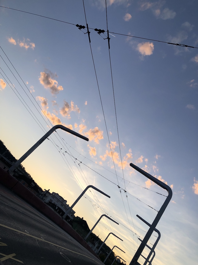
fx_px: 214
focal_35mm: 28
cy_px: 132
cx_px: 99
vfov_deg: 63.4
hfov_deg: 49.7
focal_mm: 3.99
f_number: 1.8
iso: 20
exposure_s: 1/666
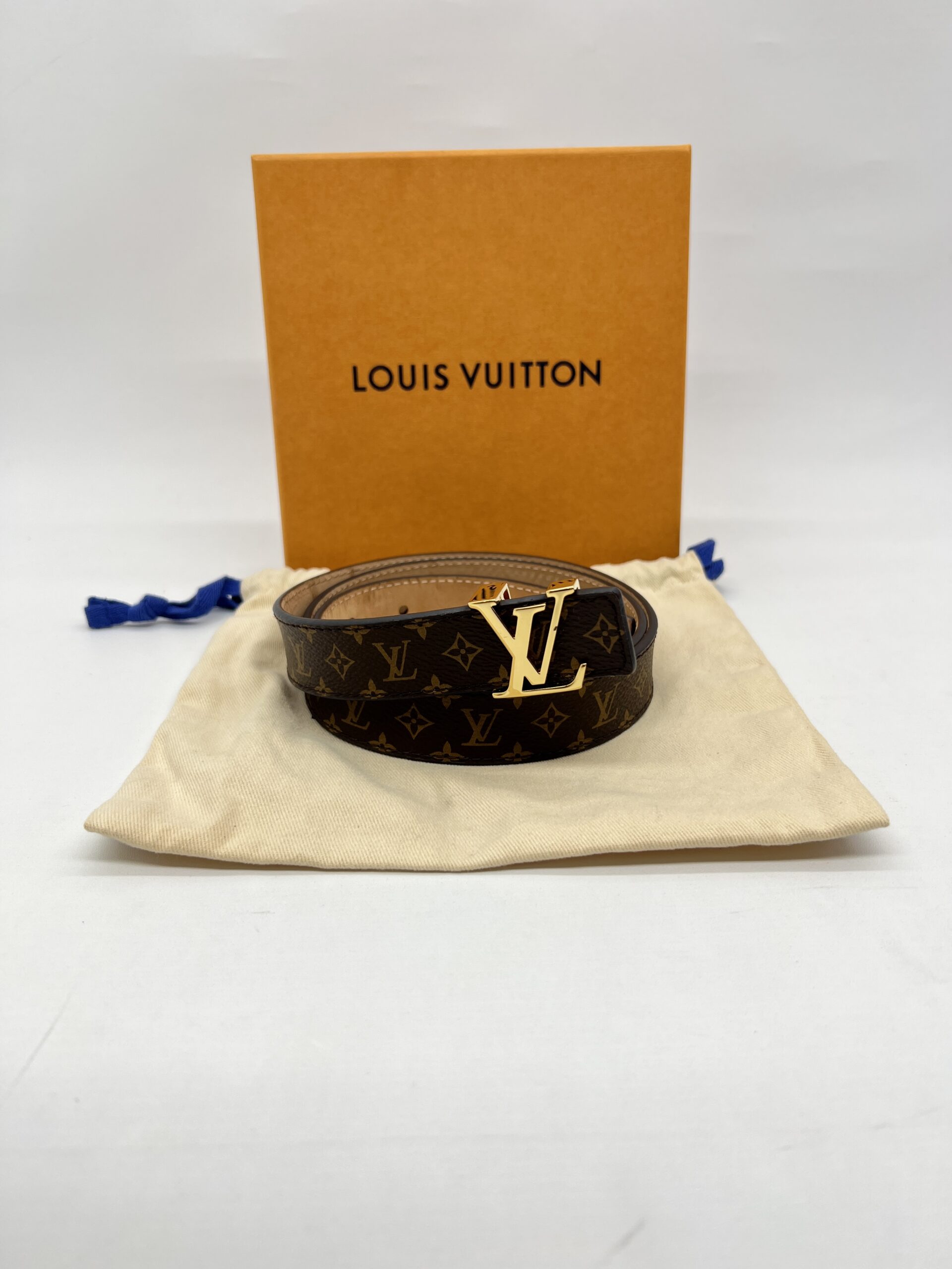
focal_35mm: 26
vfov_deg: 67.3
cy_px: 634
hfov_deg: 53.1
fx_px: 953
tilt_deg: -21.9
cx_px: 476
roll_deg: +0.6
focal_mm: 5.7
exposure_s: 1/170
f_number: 1.5
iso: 40
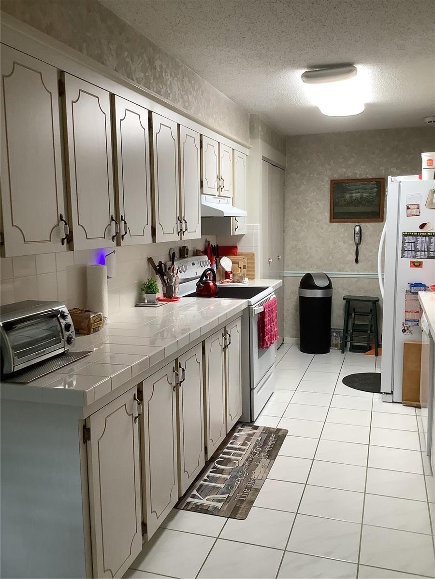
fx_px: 519
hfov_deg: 45.4
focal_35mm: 31
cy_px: 290
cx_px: 218
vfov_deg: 58.4
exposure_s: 1/60
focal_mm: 3.3
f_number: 2.4
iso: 64
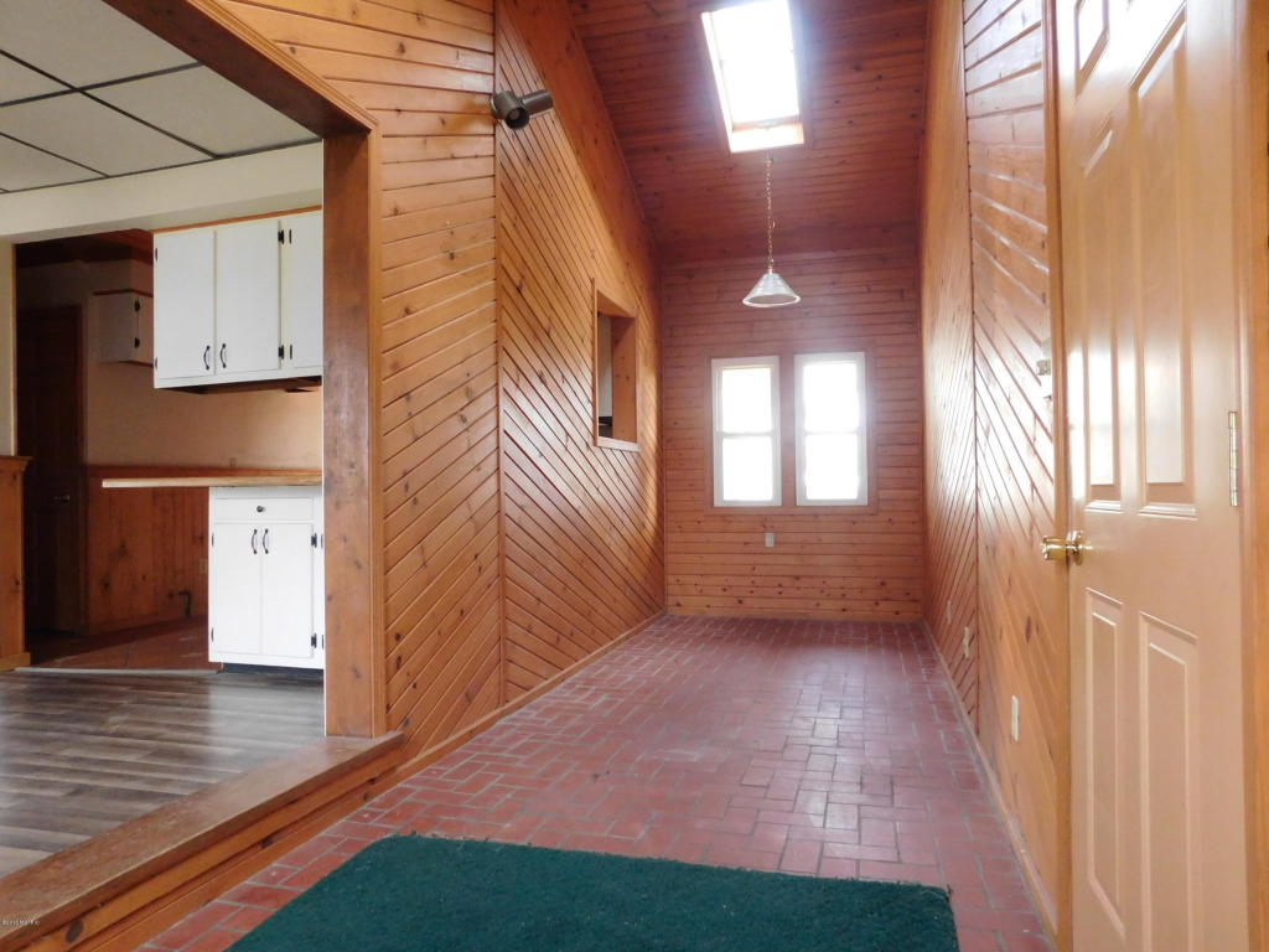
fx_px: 843
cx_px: 634
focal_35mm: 23
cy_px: 476
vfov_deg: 58.9
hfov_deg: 73.9
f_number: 3
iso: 450
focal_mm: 4
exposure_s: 1/30
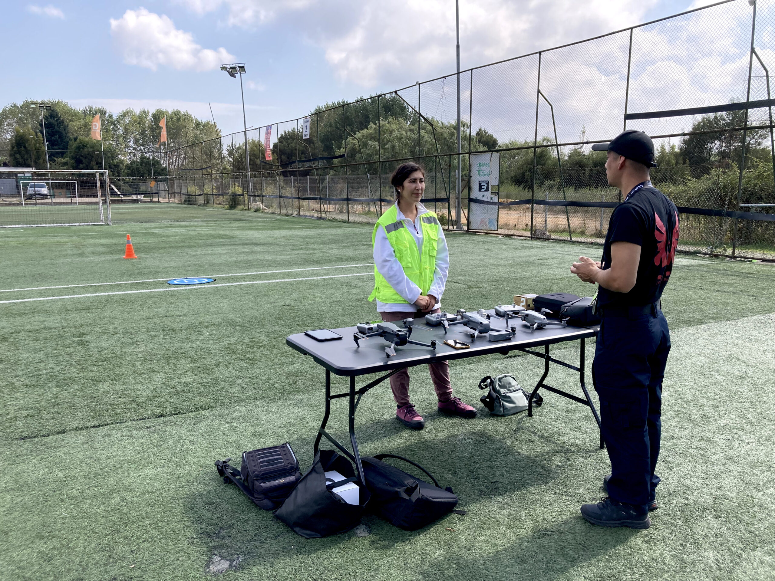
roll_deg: +1.1
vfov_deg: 49.7
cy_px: 290
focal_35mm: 28
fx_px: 627
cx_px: 388
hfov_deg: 63.4
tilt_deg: -6.4
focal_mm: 3.99
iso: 20
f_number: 1.8
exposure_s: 1/1156
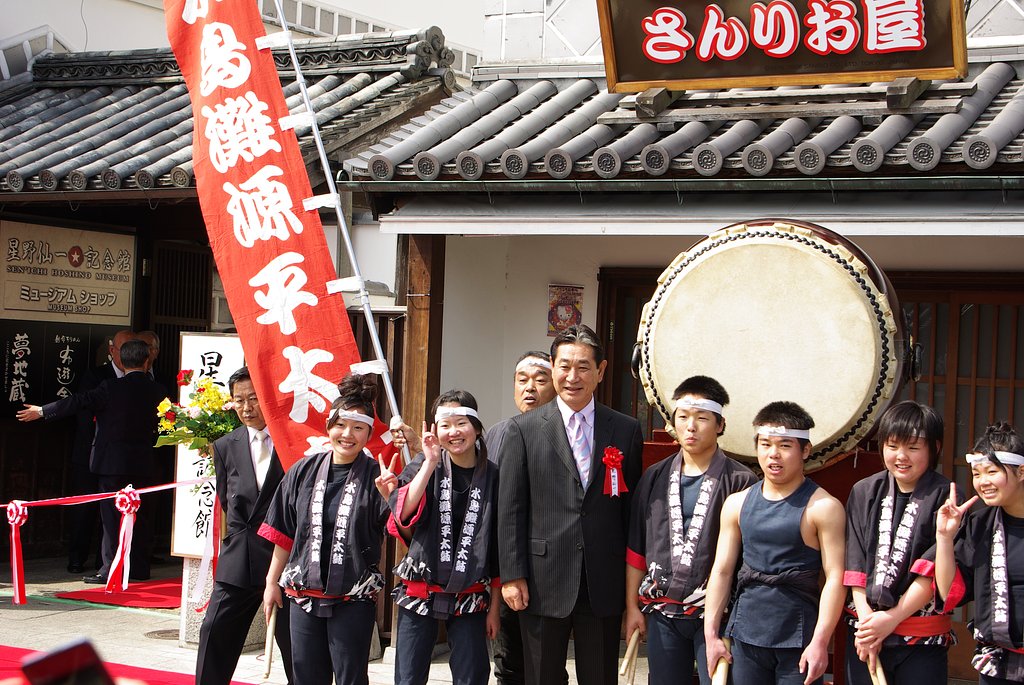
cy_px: 342
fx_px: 1922
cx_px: 512
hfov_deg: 29.8
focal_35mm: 68
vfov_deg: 20.2
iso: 100
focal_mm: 45
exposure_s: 1/160
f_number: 6.3
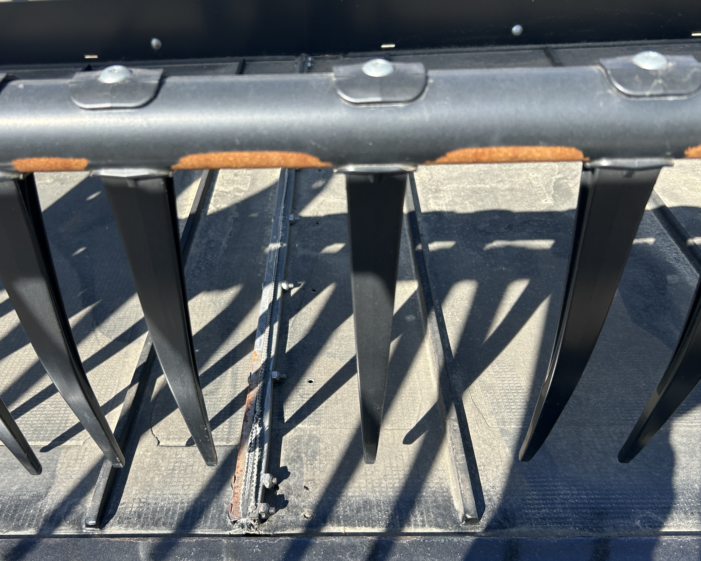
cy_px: 276
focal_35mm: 31
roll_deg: +2.3
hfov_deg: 57.1
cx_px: 323
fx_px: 643
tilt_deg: -38.0
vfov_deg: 47.1
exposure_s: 1/974
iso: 50
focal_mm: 5.7
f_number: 1.5
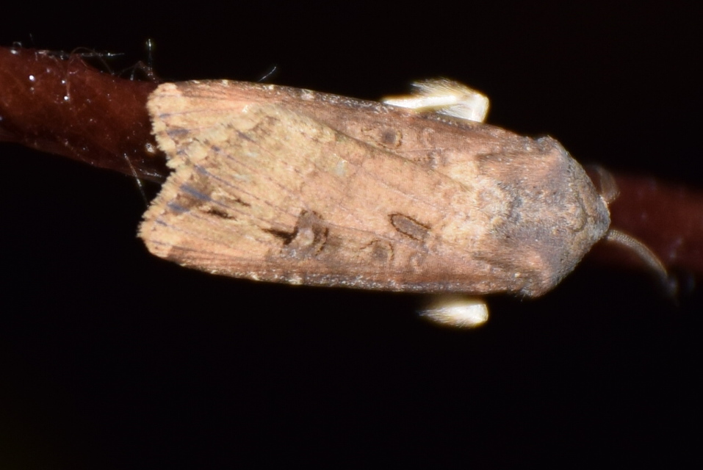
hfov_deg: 9.8
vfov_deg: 6.6
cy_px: 235
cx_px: 352
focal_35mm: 210
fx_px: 4104
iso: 320
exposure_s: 1/60
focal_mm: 140
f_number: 5.6
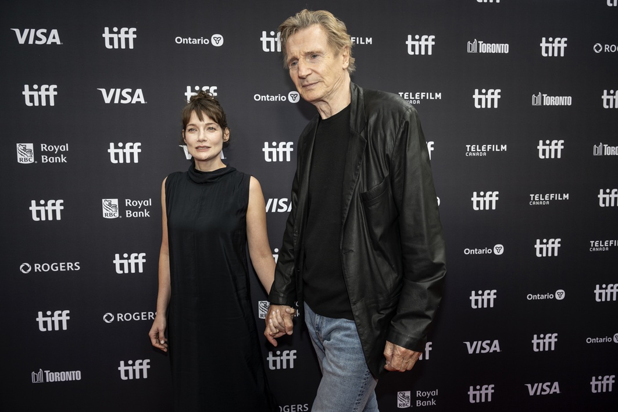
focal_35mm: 24
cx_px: 309
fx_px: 412
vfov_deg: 53.1
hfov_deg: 73.8
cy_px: 206
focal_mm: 24
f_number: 6.3
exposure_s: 1/250
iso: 250
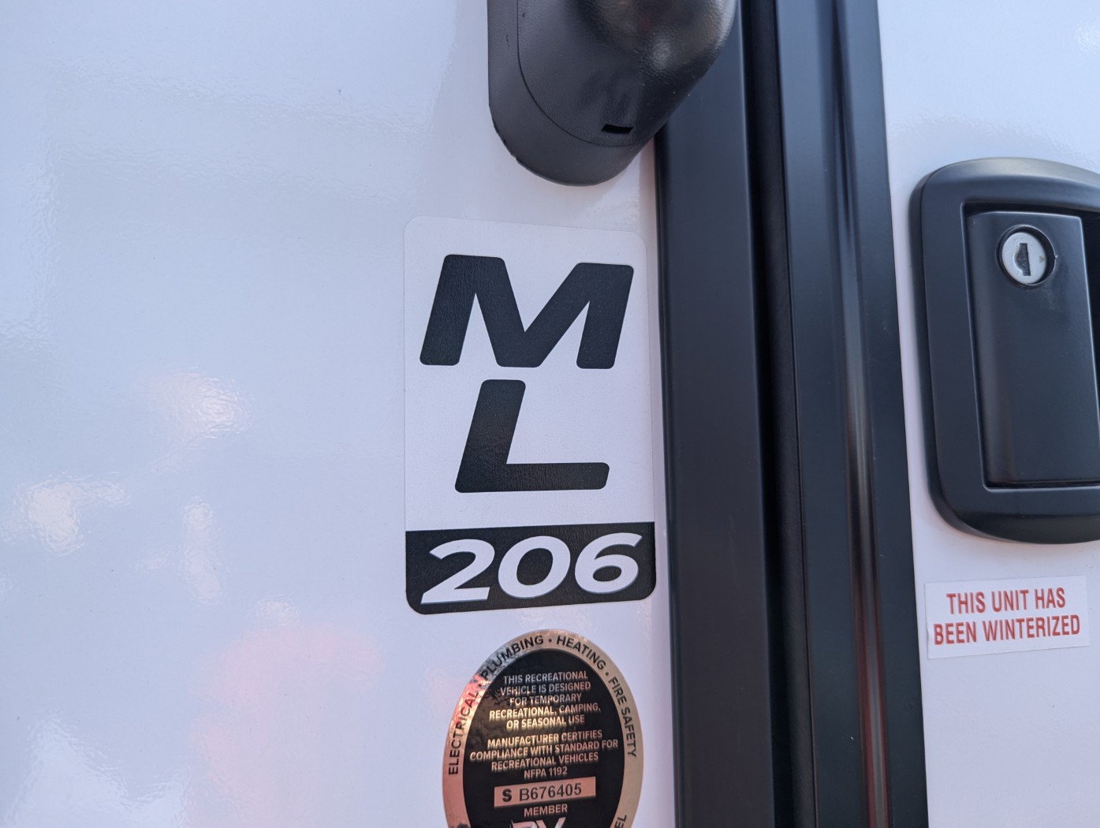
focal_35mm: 24
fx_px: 764
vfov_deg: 56.9
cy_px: 414
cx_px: 550
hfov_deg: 71.5
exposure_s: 1/647
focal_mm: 6.81
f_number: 1.85
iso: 49
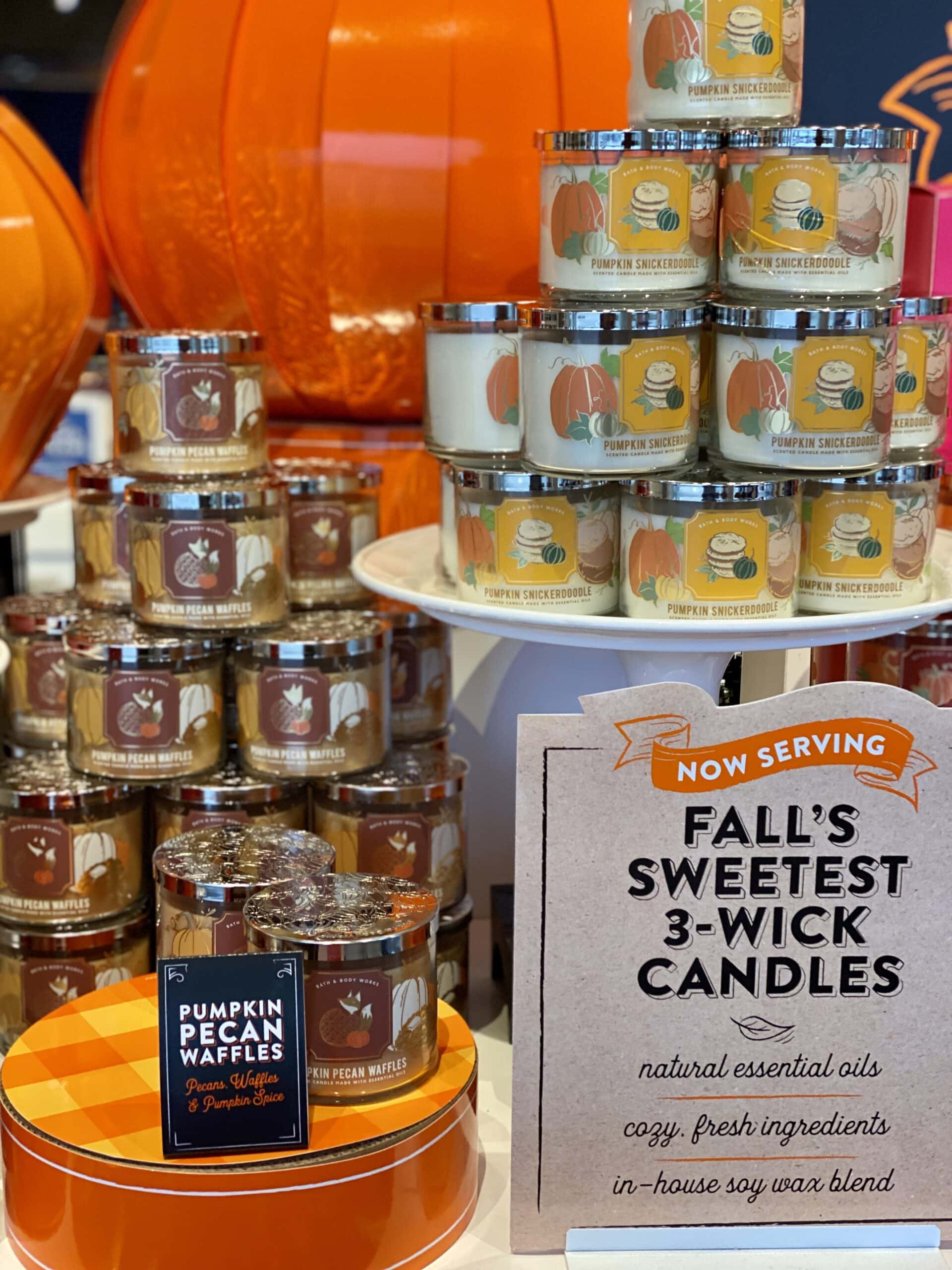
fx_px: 1907
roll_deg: -0.7
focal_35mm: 52
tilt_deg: -9.7
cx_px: 476
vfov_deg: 36.8
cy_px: 635
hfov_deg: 28.0
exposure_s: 1/120
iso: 125
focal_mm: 6
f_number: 2
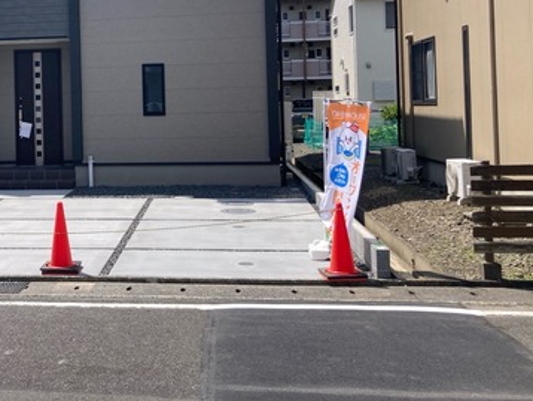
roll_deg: -0.9
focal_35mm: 50
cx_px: 88
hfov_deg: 36.5
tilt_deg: +2.3
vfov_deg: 28.6
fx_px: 770
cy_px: 94
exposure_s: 1/2433
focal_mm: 3.99
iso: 20
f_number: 1.8
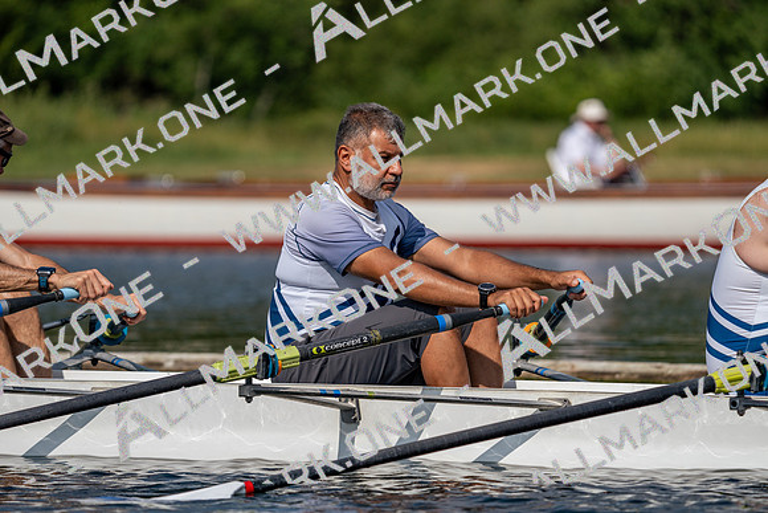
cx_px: 384
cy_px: 256
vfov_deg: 3.9
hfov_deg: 5.8
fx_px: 7532
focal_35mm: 353
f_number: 6.3
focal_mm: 353
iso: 100
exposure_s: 1/1600
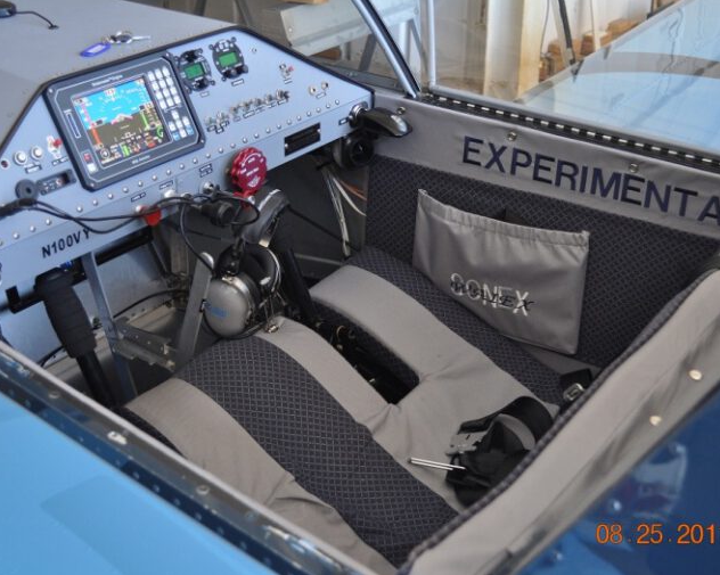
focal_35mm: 50
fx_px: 1056
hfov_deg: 37.6
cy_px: 288
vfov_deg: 30.5
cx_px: 376
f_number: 4.5
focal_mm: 29
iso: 720
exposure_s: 1/60
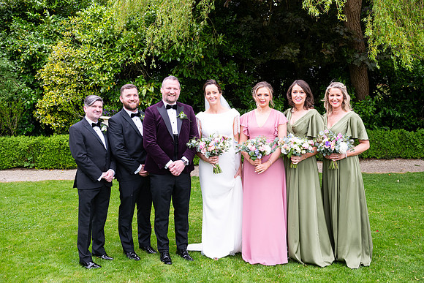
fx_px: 448
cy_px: 142
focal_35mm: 38
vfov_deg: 35.1
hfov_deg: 50.7
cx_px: 212
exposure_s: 1/200
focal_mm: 38
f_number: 5
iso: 320
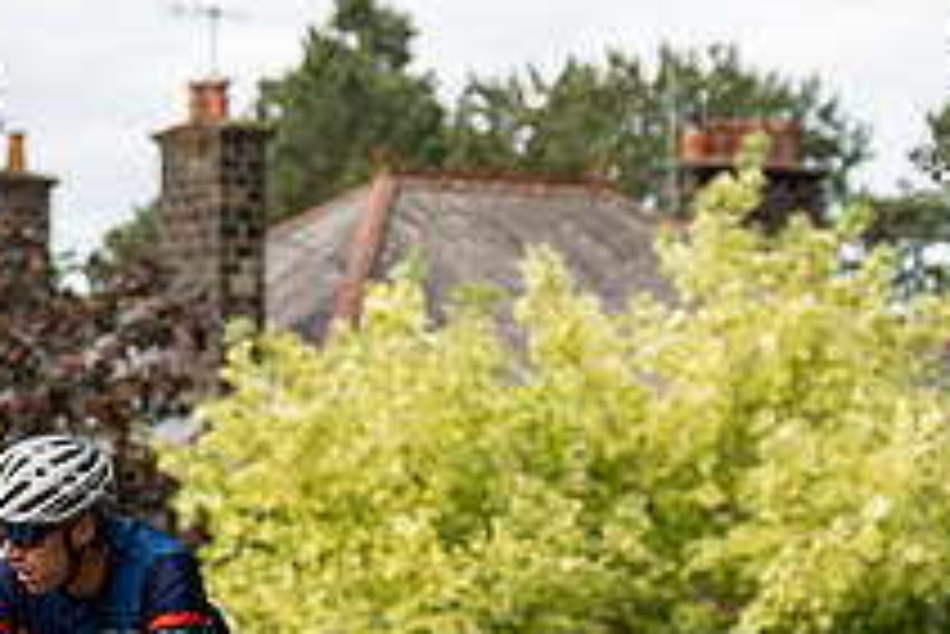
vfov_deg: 6.0
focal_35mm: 229
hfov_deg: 8.9
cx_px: -197
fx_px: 6047
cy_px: 550
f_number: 3.5
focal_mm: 75
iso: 400
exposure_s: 1/800
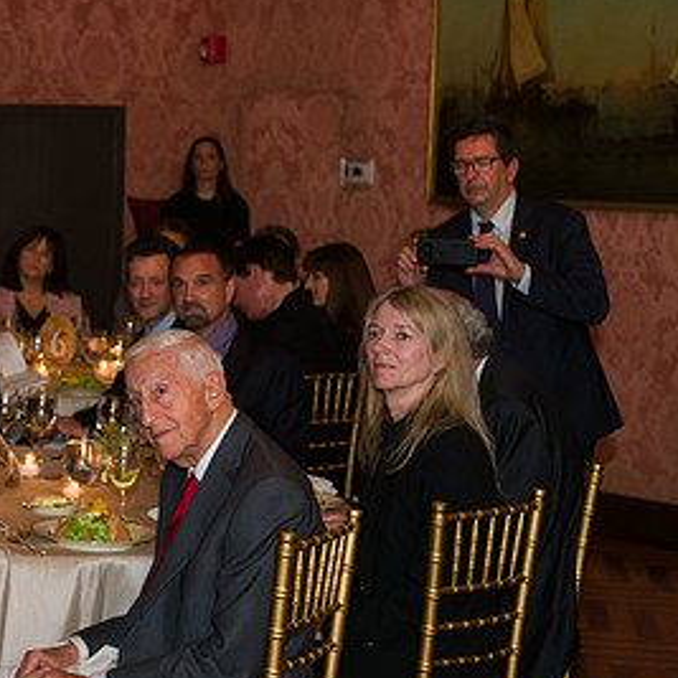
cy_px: 273
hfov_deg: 15.9
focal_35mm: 107
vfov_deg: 16.3
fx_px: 2371
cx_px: -41
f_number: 4
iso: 1000
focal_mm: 58
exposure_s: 1/125
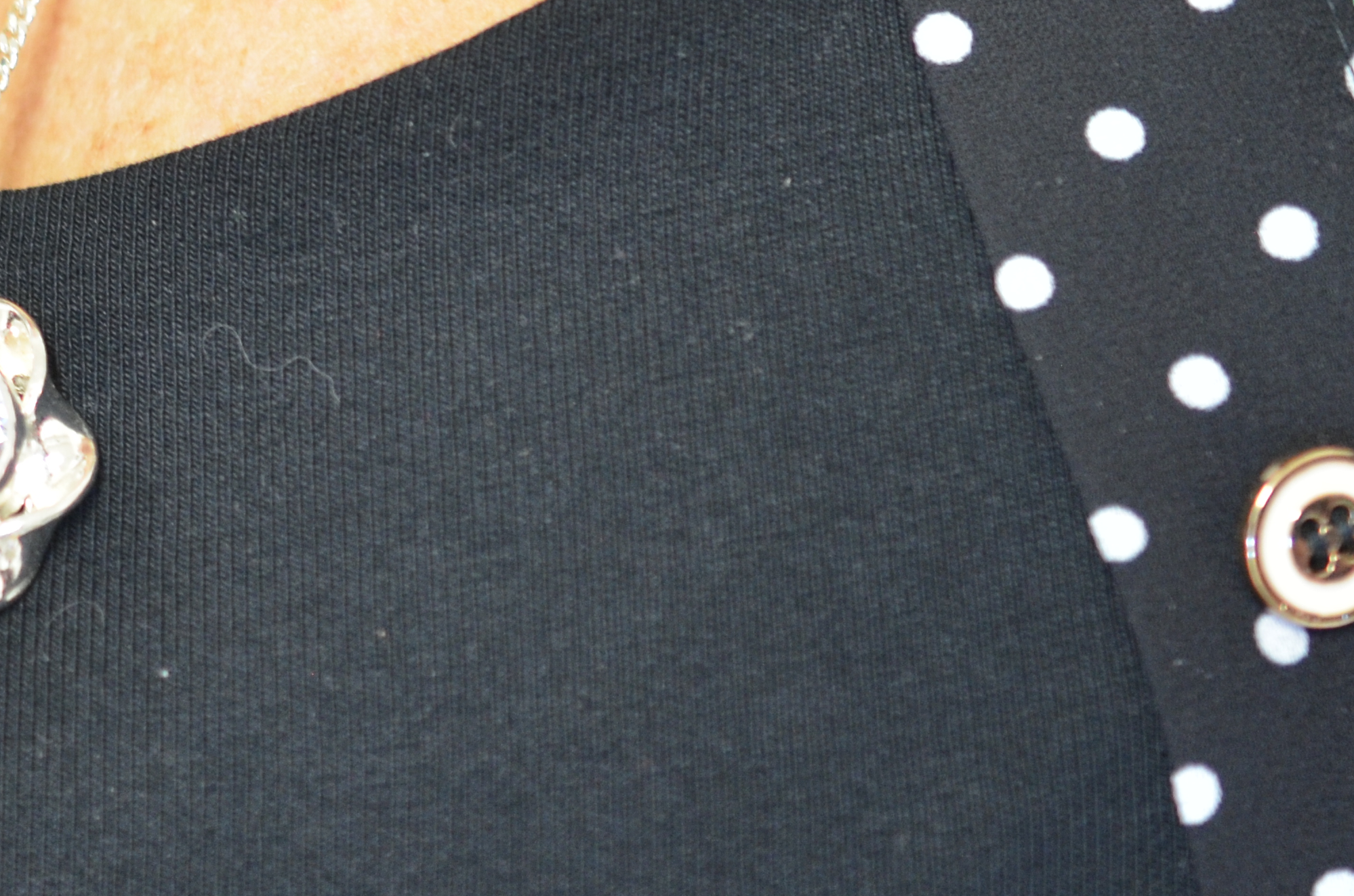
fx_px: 5554
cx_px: -144
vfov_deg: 9.2
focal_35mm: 148
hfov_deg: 13.6
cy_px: 333
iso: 800
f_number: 3.2
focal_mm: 40
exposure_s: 1/40
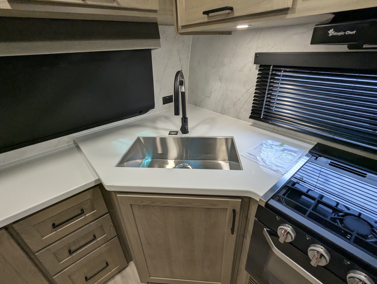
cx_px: 188
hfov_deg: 94.4
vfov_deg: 78.2
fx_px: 175
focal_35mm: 16
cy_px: 142
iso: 125
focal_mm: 2.35
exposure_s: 1/110
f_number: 2.2
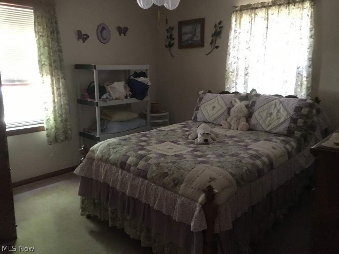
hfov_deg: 61.7
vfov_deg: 48.2
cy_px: 127
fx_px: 284
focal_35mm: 29
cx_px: 170
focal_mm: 4.15
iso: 1000
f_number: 2.2
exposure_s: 1/15
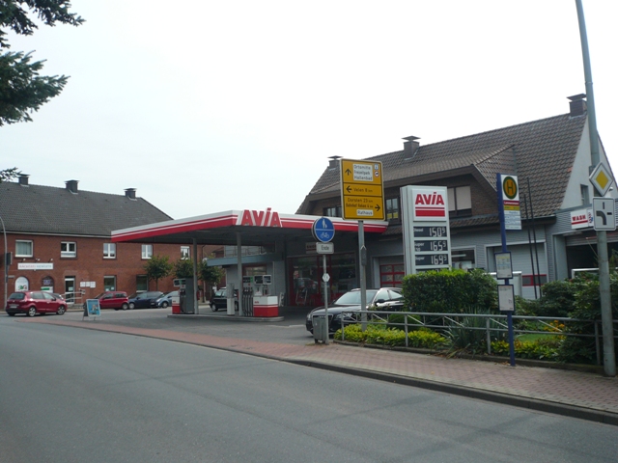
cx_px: 309
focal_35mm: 32
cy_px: 232
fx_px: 571
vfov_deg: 44.2
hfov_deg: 56.8
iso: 100
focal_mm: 5.2
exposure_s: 1/125
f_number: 9
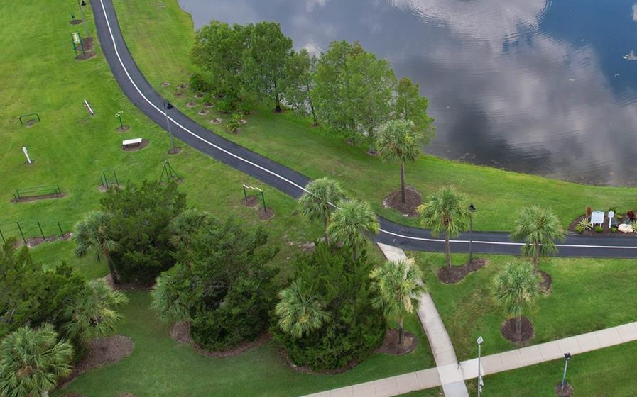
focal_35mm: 40
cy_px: 44
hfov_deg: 47.5
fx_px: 694
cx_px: 478
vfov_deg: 30.6
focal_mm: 8.38
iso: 100
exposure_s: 1/800
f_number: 2.8
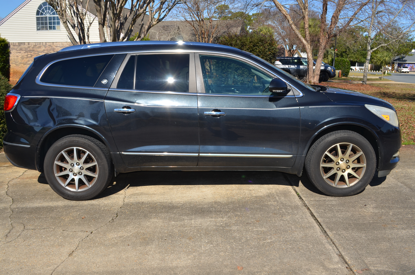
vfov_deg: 39.8
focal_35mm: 33
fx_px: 380
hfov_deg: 57.3
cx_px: 208
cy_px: 138
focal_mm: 22
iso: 100
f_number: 10
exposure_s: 1/250
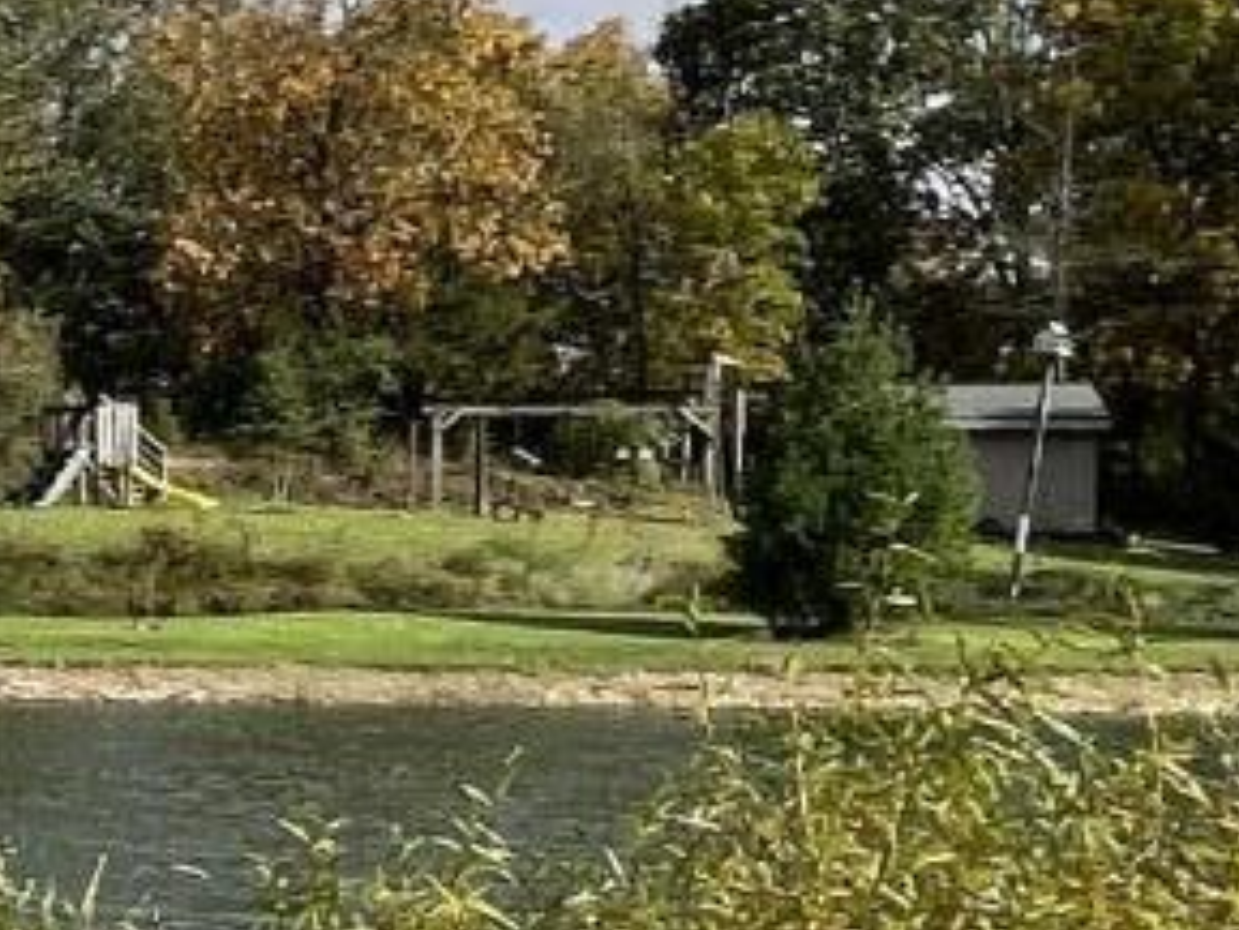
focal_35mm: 90
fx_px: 3223
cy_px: 416
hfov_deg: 14.8
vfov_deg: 16.4
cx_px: -1651
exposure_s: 1/1508
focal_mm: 1.57
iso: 32
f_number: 1.8
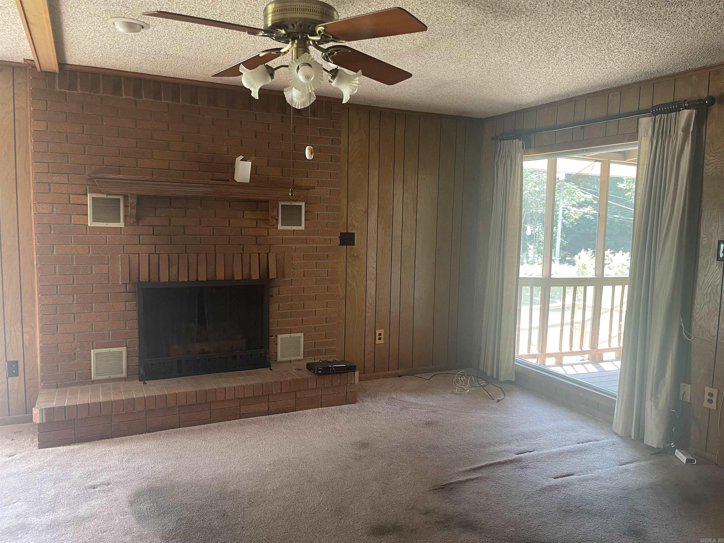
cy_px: 272
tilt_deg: -6.8
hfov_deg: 69.4
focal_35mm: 25
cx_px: 362
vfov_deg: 54.9
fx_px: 523
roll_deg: -1.7
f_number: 1.6
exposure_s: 1/60
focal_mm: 5.1
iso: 160
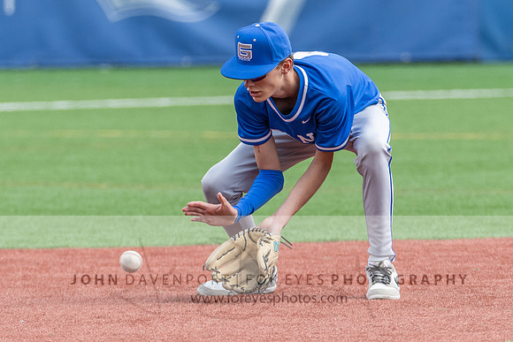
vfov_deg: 1.7
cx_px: 256
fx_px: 11479
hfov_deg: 2.6
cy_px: 42
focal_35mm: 805
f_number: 5.6
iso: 900
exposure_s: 1/1000
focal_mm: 390
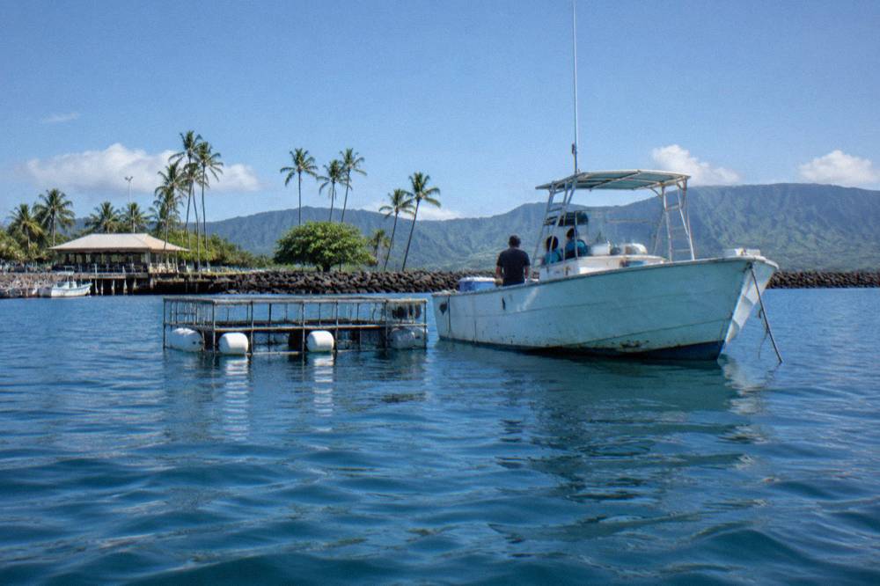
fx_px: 855
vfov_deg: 37.8
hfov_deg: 54.5
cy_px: 293
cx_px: 440
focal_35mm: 35
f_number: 8
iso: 400
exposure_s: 1/400
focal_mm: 35
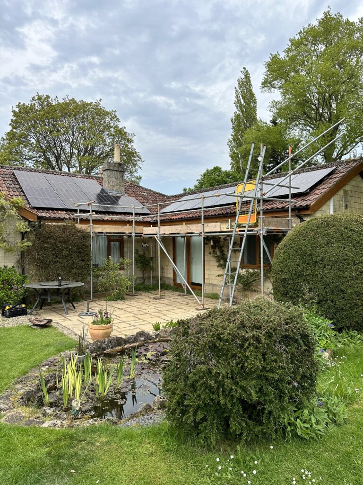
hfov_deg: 56.8
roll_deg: -0.1
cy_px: 242
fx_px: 336
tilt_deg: -0.1
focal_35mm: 24
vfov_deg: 71.6
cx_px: 182
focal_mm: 6.86
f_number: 1.78
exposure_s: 1/3717
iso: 80
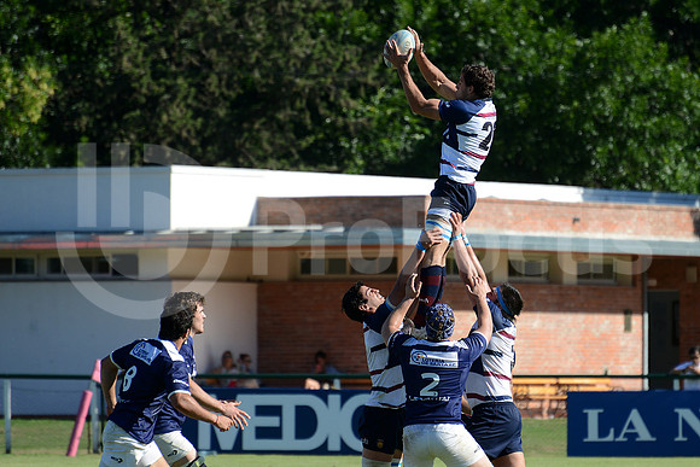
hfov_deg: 6.9
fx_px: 5834
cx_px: 350
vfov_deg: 4.6
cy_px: 234
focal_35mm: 300
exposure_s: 1/800
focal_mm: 300
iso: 320
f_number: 5.6
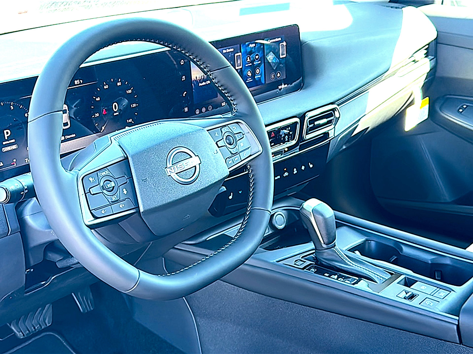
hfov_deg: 45.8
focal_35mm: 41
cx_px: 236
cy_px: 177
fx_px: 560
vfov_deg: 35.1
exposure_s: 1/135
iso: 125
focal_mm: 6.86
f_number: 1.78
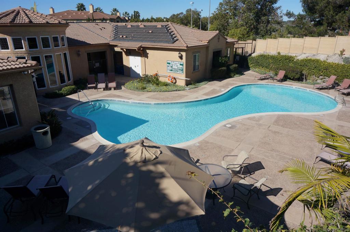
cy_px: 116
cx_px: 175
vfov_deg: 53.0
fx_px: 233
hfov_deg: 73.8
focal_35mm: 24
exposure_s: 1/320
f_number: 9
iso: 100
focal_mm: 16
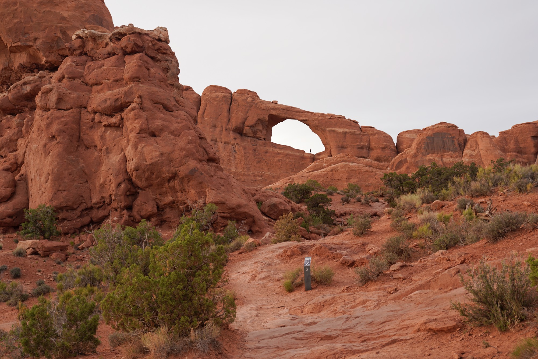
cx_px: 269
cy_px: 180
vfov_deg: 22.6
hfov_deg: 33.4
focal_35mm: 60
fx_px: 897
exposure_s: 1/100
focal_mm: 60
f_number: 5.6
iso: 100
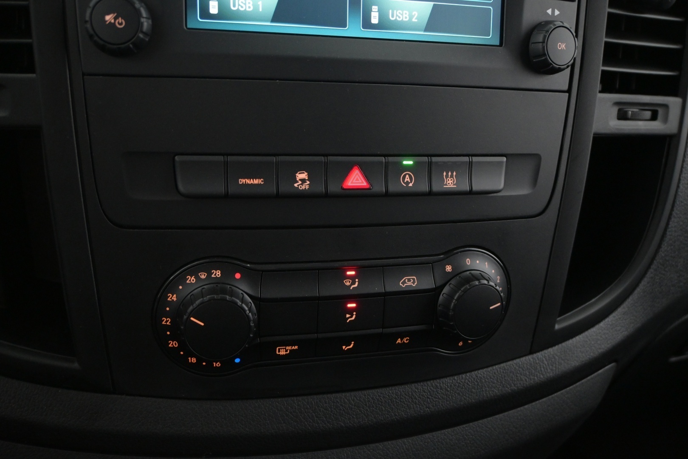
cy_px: 230
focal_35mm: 34
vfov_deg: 39.1
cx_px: 344
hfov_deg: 56.1
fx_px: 645
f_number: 4
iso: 2800
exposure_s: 1/40
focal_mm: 22.5
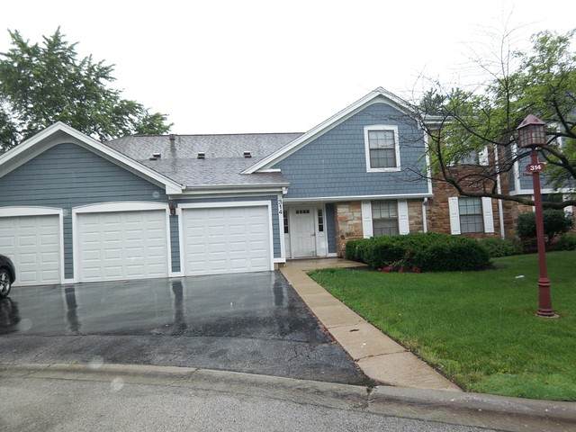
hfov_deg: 73.9
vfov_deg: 58.9
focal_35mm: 23
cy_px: 216
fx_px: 383
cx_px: 288
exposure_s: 1/125
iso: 50
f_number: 2.8
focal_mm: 3.8
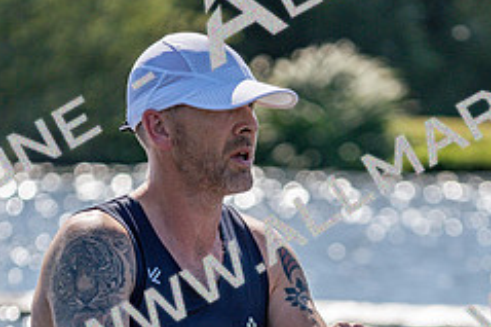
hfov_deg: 3.8
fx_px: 7455
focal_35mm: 547
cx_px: 316
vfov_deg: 2.5
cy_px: 371
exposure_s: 1/2000
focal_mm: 225
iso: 250
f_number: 5.6
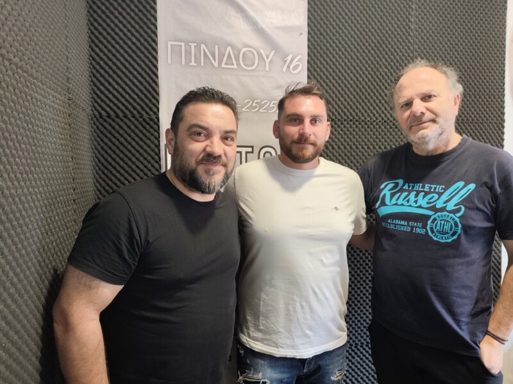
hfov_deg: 73.9
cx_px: 256
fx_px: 341
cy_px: 192
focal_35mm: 23
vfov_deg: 58.9
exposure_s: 1/34.1
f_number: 1.65
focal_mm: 6.19
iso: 250
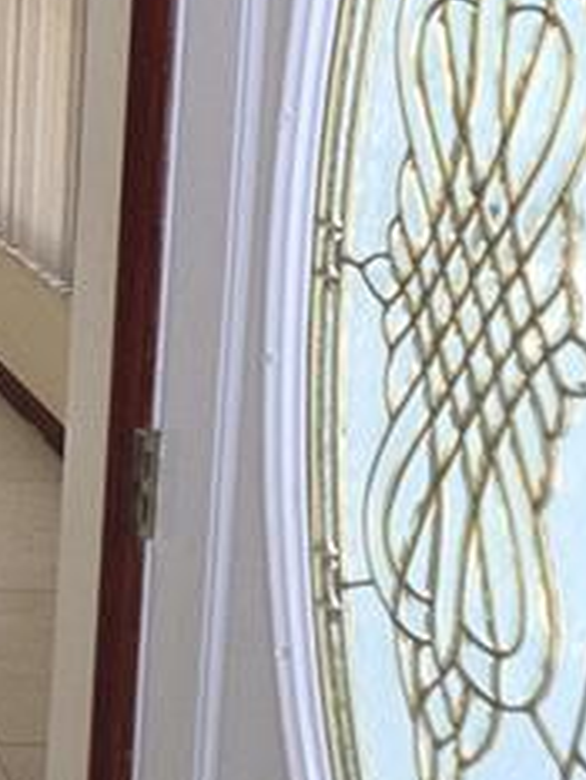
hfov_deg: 15.9
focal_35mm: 67
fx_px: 1511
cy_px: 27
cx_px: -656
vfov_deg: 27.5
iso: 50
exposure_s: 1/60
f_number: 1.9
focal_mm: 2.2
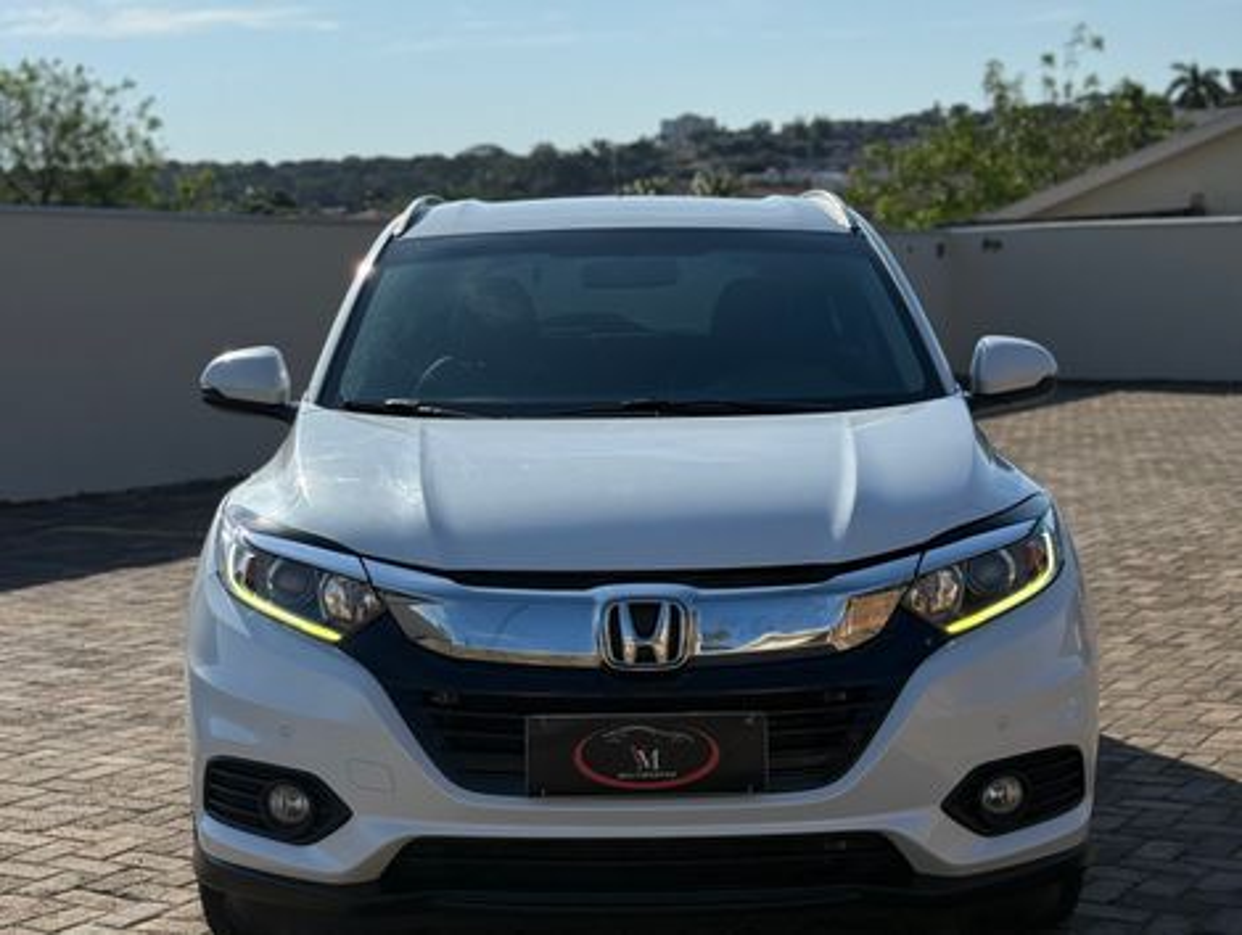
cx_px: 621
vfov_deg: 30.3
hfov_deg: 39.6
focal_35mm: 48
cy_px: 468
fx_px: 1725
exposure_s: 1/9901
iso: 64
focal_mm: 6.76
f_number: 1.78
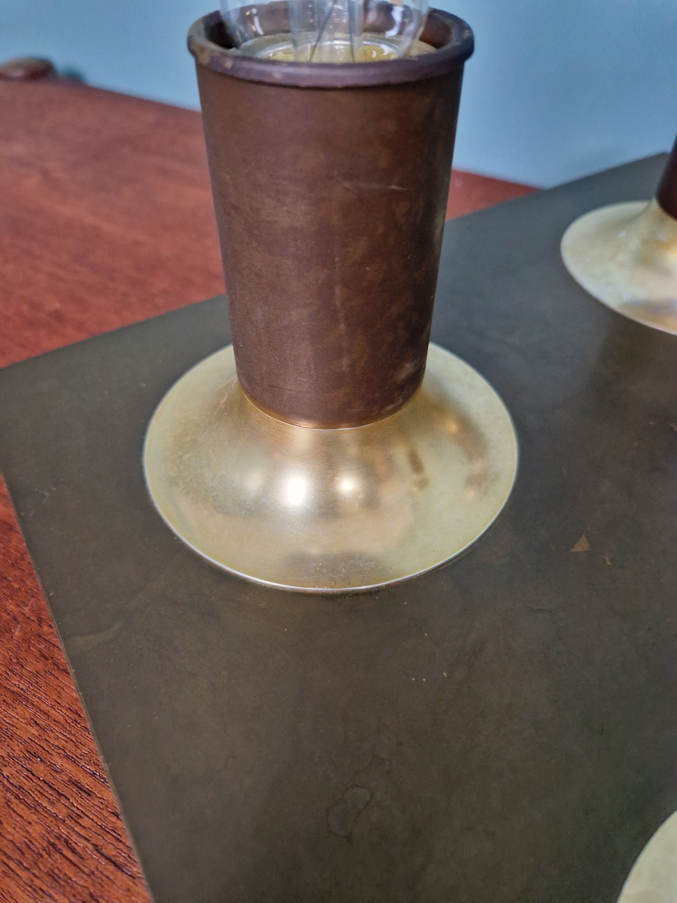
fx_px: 600
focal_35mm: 23
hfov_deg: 58.9
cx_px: 338
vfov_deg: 73.9
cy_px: 452
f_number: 1.8
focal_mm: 5.4
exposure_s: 1/50
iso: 800
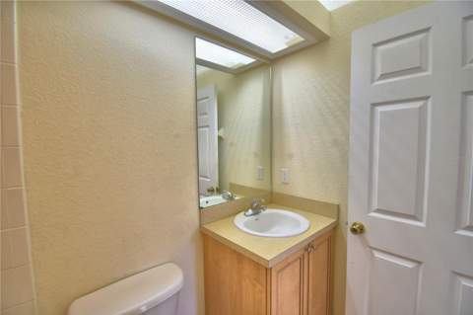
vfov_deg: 77.2
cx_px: 236
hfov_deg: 100.4
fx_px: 197
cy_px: 158
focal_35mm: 15
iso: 400
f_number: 4.5
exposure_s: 1/60
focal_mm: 10
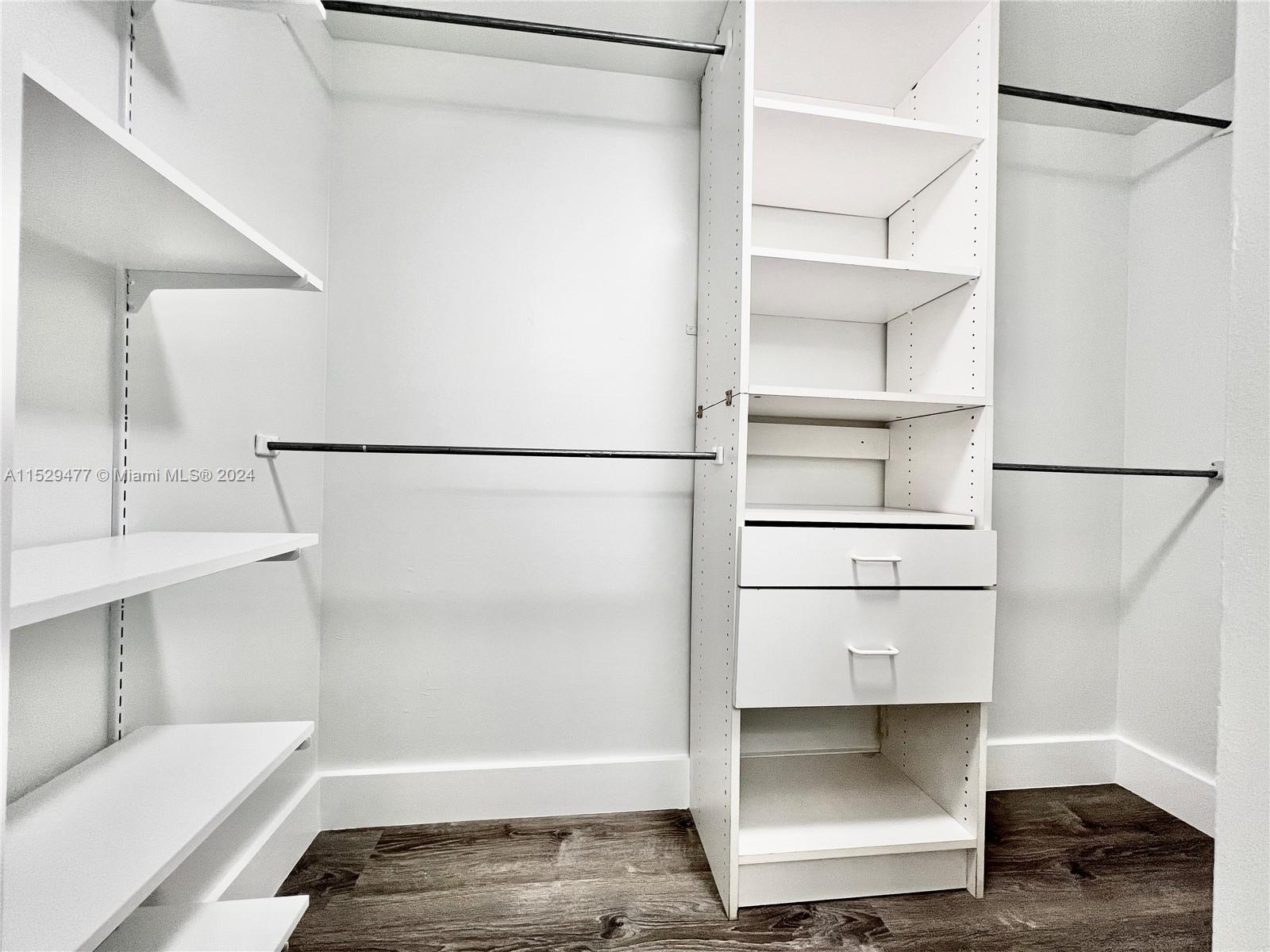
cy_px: 476
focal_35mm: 13
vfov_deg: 89.9
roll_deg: -1.6
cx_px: 635
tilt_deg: +0.0
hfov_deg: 106.2
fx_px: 477
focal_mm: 1.57
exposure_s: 1/120
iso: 160
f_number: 1.8
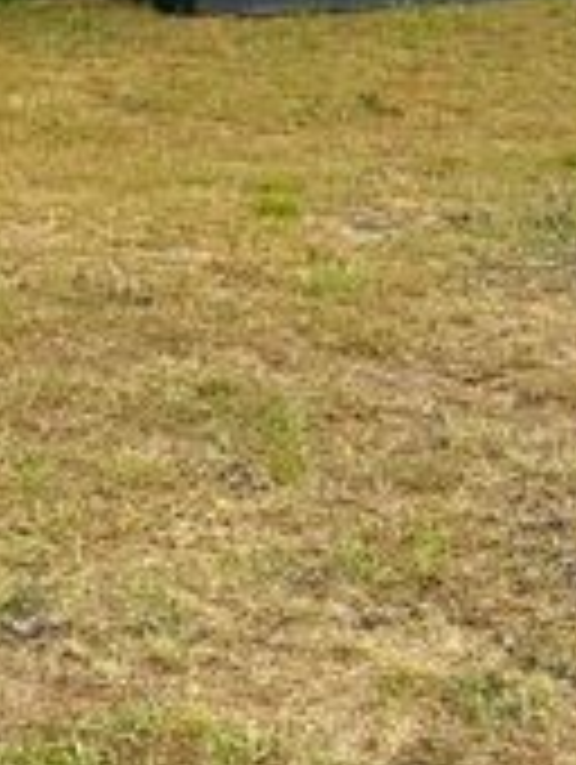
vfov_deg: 19.0
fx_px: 2080
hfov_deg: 15.2
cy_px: -272
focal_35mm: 94
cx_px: -104
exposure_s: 1/1751
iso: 80
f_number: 1.78
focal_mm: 6.86
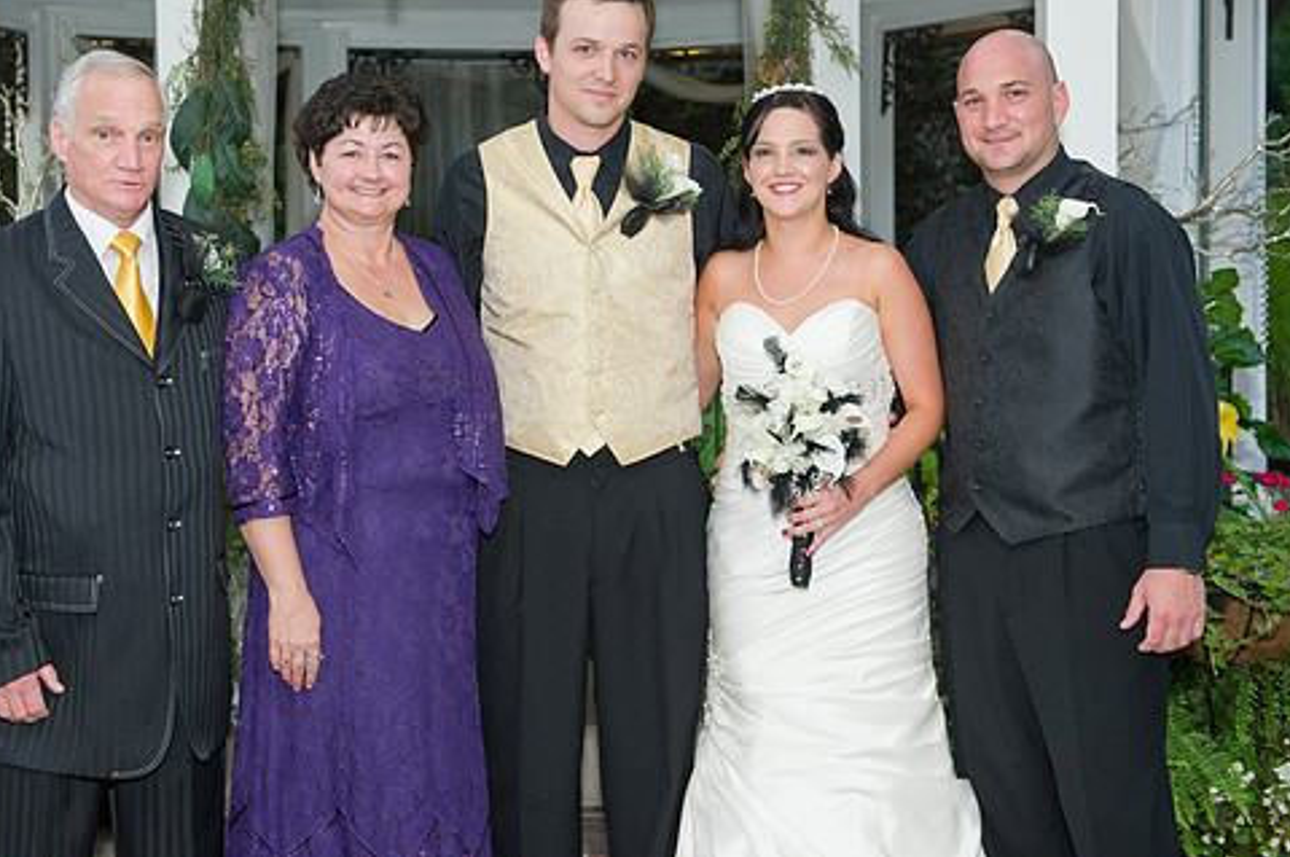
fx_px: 2076
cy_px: 341
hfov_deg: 34.4
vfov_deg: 23.3
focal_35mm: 58
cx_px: 532
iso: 800
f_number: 4
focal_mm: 48
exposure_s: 1/125
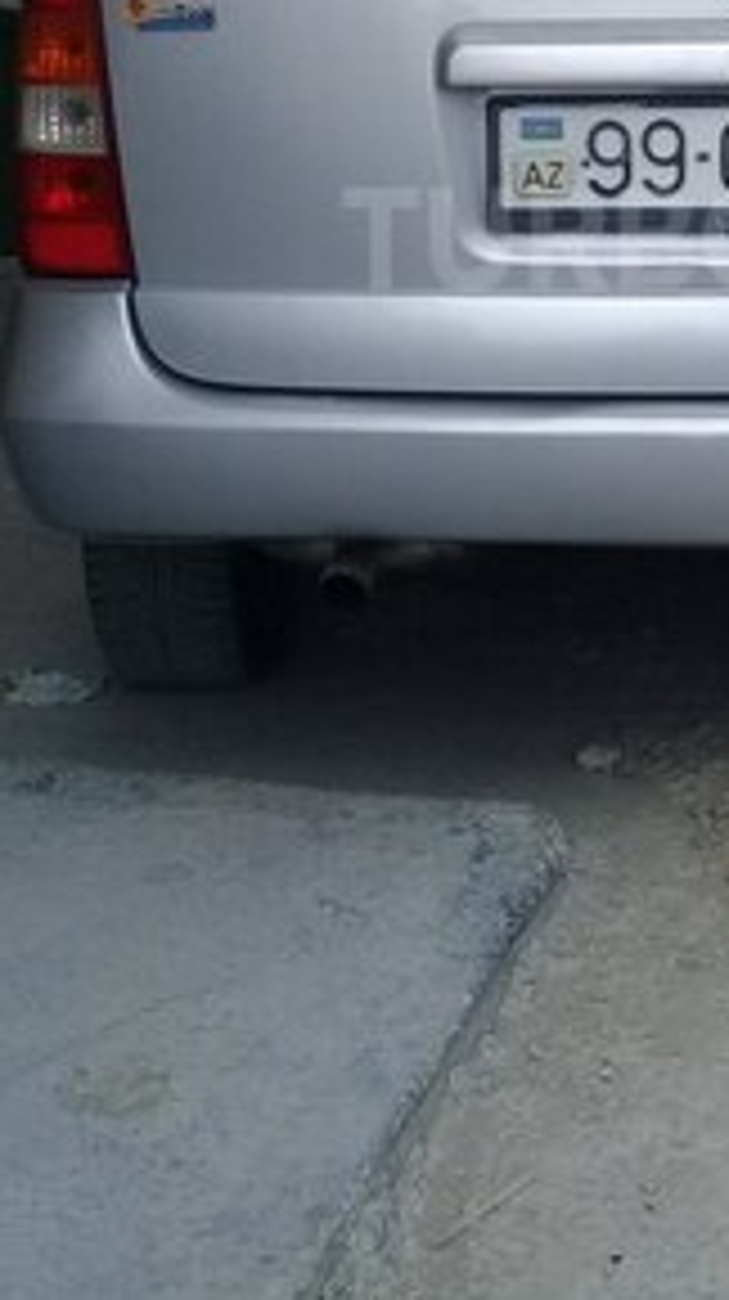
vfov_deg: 34.8
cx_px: 688
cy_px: 238
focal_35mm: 58
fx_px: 1998
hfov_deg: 20.2
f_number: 2.2
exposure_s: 1/1048
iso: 50
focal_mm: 3.3
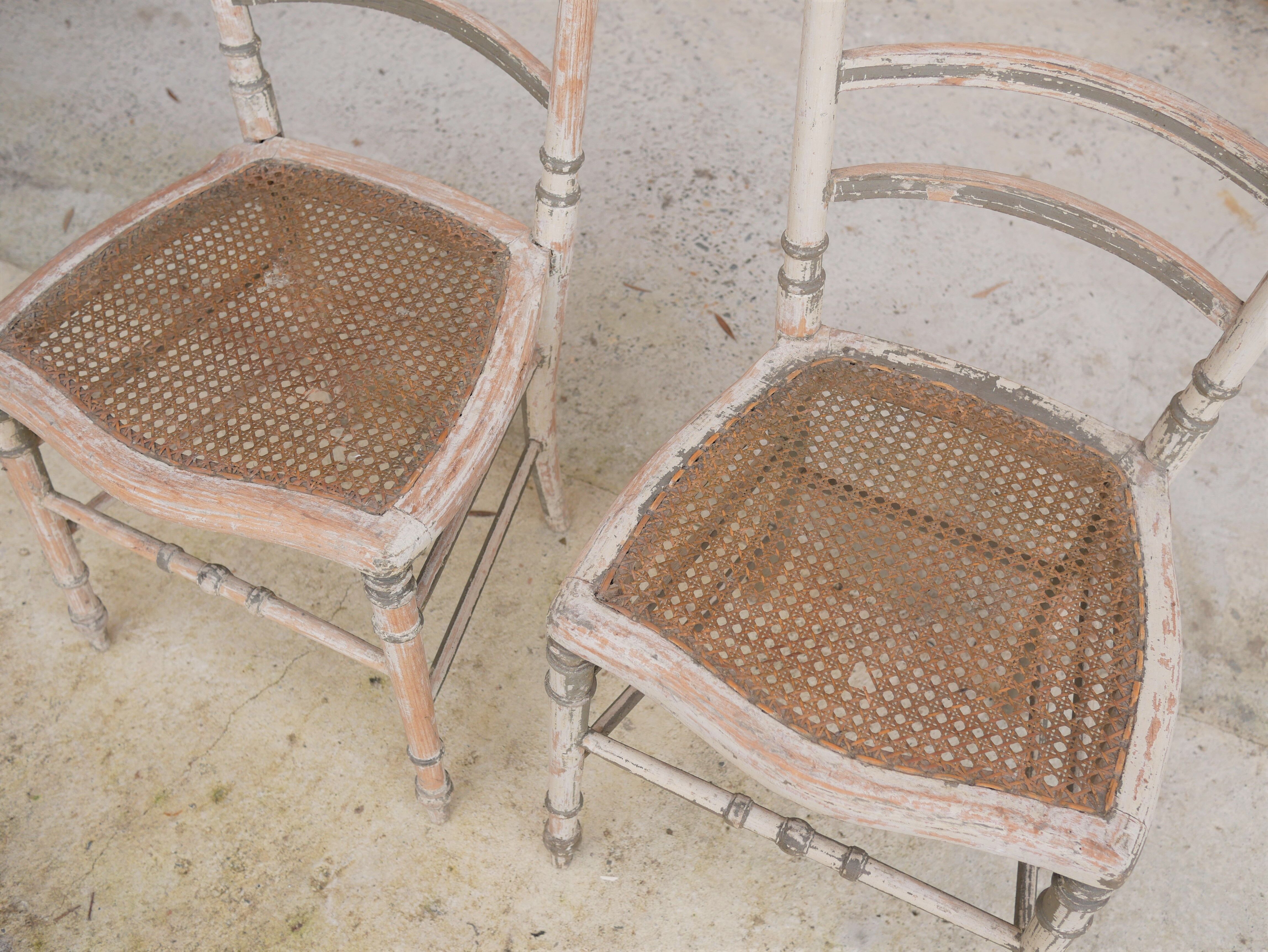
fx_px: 1466
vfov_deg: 36.0
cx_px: 634
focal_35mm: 40
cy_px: 476
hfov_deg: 46.8
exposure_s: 1/400
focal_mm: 20
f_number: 3.2
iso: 200
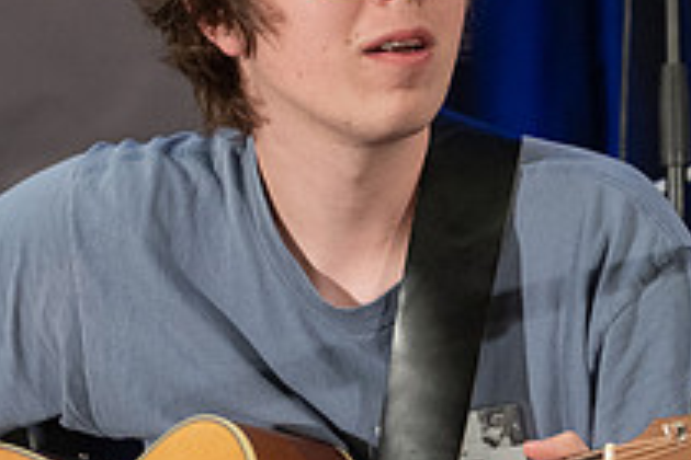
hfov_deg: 5.1
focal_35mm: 404
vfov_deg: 3.4
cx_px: 234
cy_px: 353
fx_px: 7754
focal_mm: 146
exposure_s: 1/160
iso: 5000
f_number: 6.3
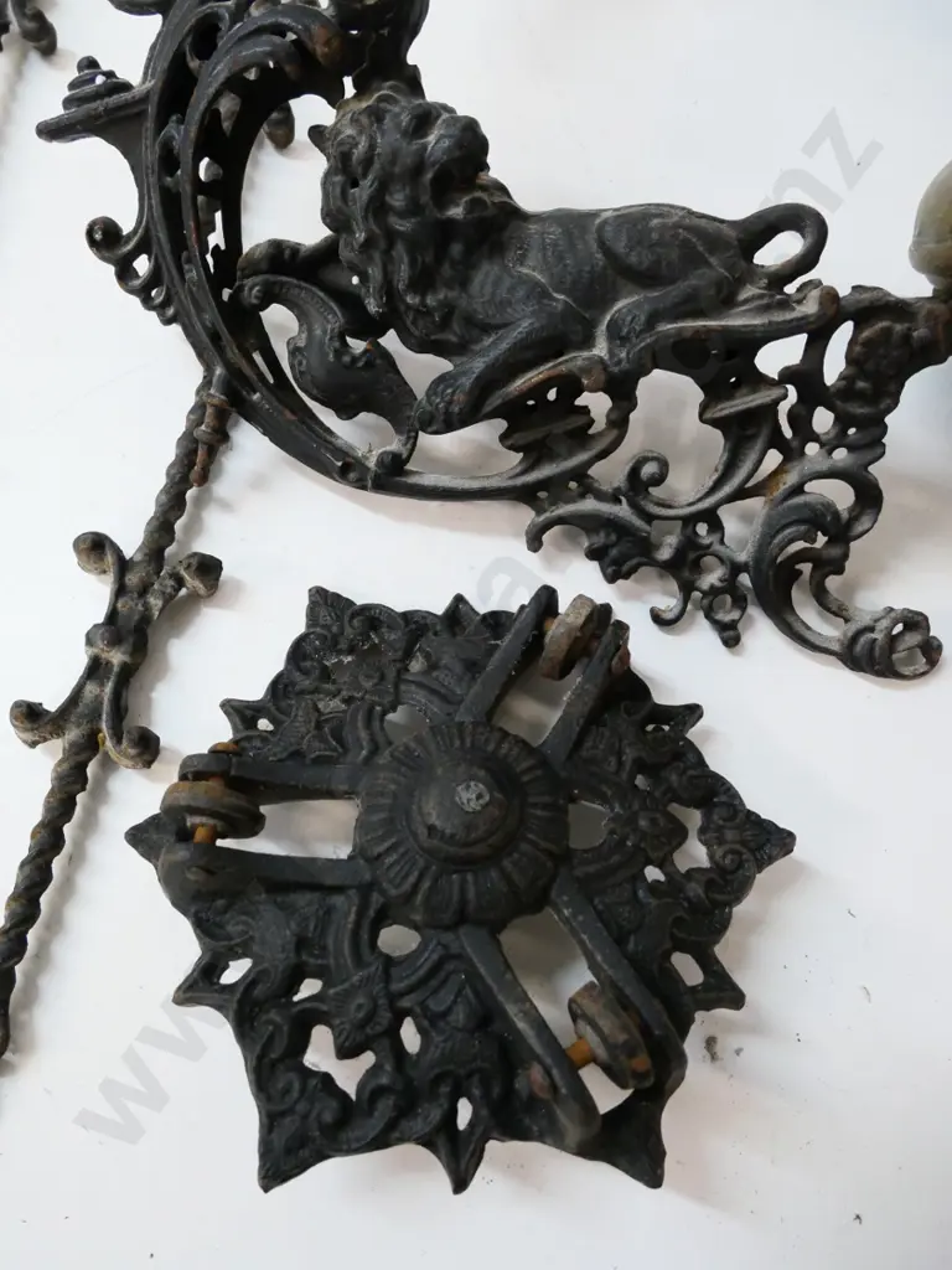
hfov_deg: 56.8
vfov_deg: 71.6
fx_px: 880
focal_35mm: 24
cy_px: 635
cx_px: 476
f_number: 5.6
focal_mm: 12
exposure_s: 1/80
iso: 3200
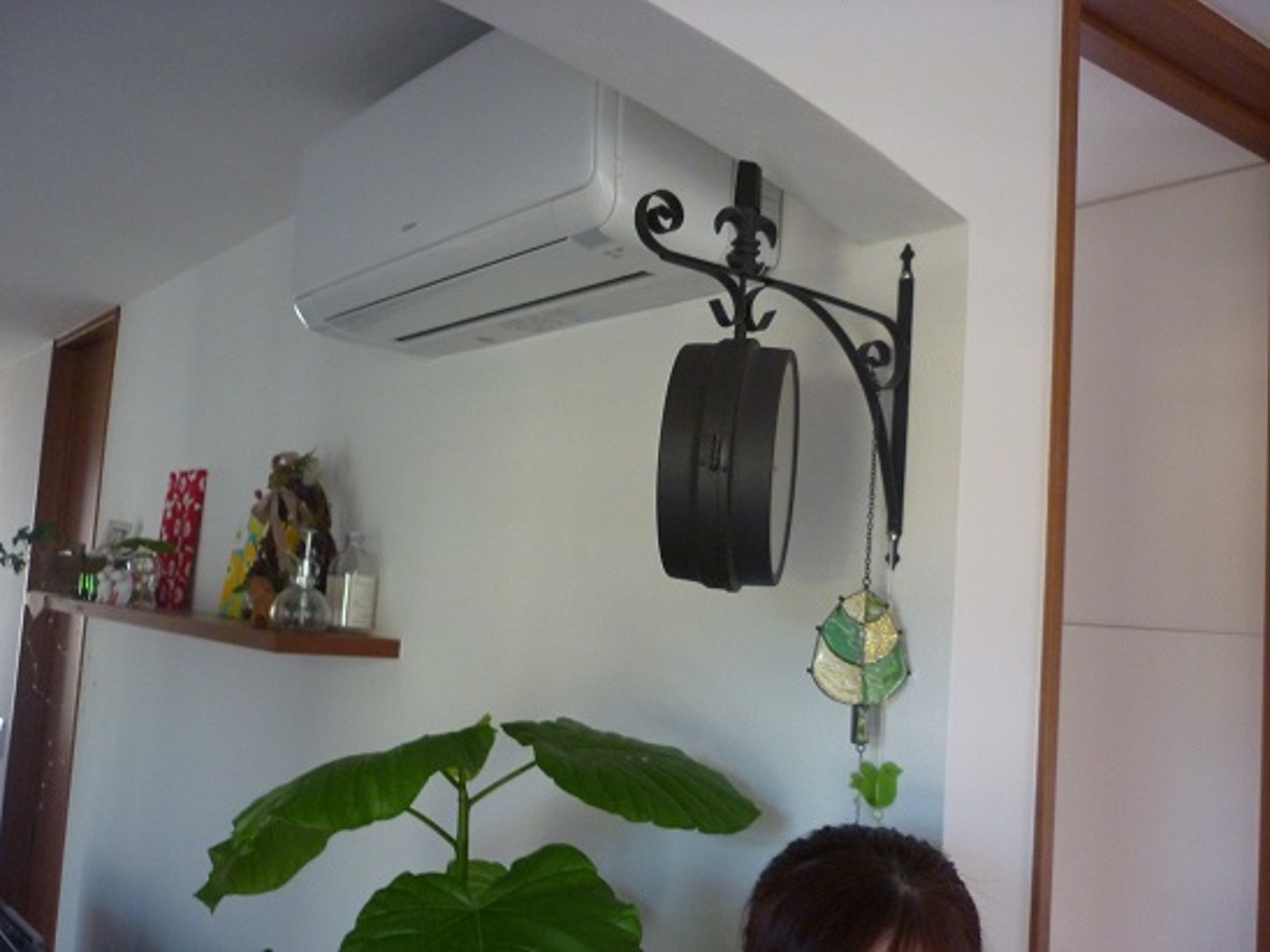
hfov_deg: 55.4
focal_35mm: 33
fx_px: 1211
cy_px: 476
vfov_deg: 42.9
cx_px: 635
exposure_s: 1/30
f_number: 2.8
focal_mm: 5.5
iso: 320
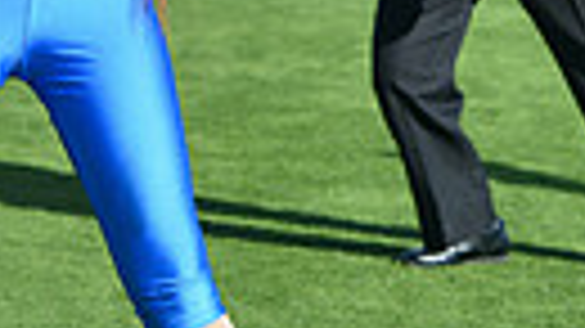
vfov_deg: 3.2
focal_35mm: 369
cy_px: -463
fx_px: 5722
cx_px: 20
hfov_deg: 5.8
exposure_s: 1/1250
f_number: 5.6
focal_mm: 102
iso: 125
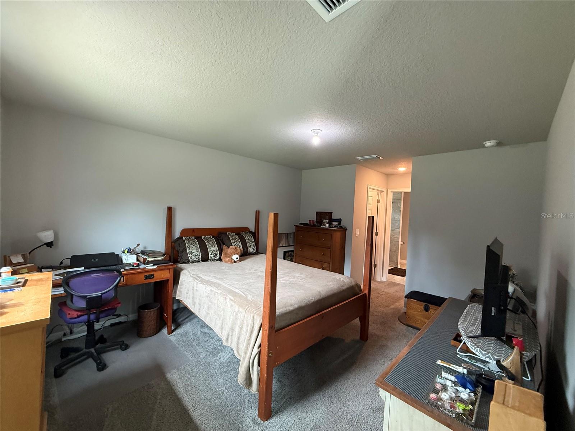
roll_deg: -2.4
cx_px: 288
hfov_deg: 102.1
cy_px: 216
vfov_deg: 85.7
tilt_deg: -0.8
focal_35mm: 14
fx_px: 233
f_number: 2.2
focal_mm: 2.22
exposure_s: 1/60
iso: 320
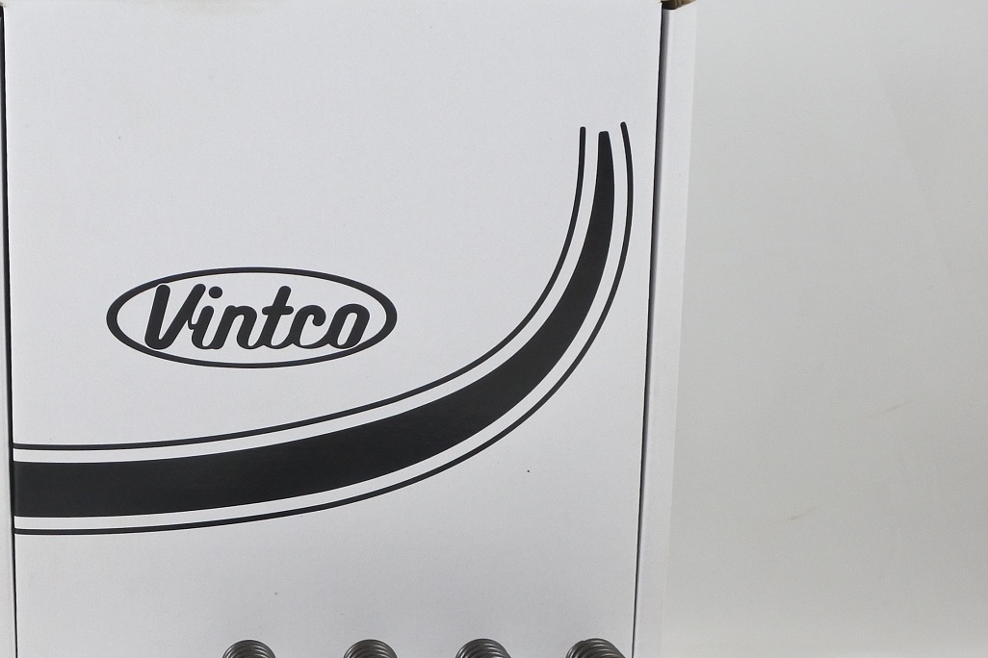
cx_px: 189
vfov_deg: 20.4
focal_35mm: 66
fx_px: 1811
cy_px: 500
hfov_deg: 29.8
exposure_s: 1/125
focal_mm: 14
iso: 450
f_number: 4
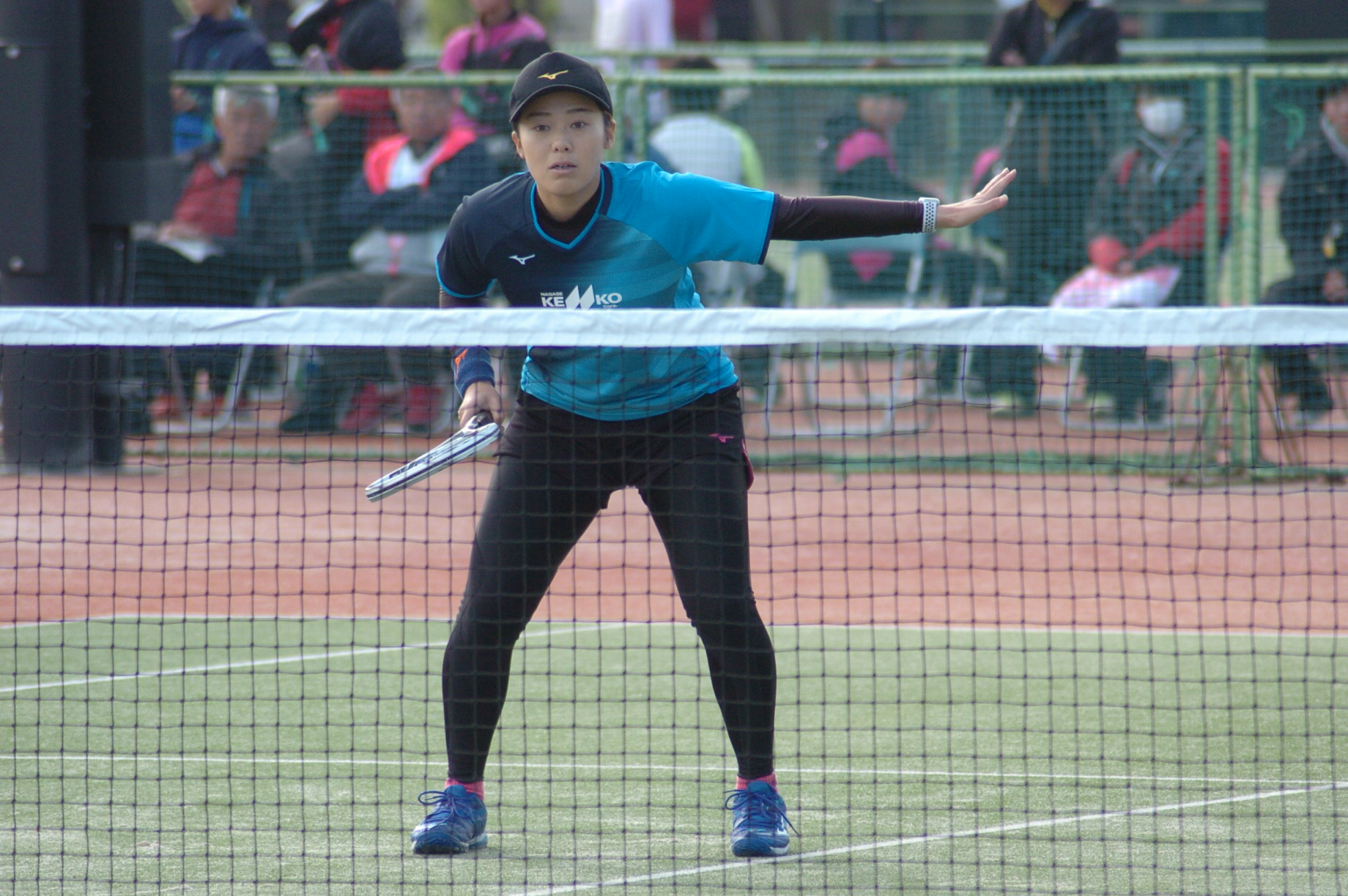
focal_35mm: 360
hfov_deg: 5.7
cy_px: 448
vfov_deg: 3.8
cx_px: 674
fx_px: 13470
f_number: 5
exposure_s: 1/500
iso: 450
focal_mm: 240
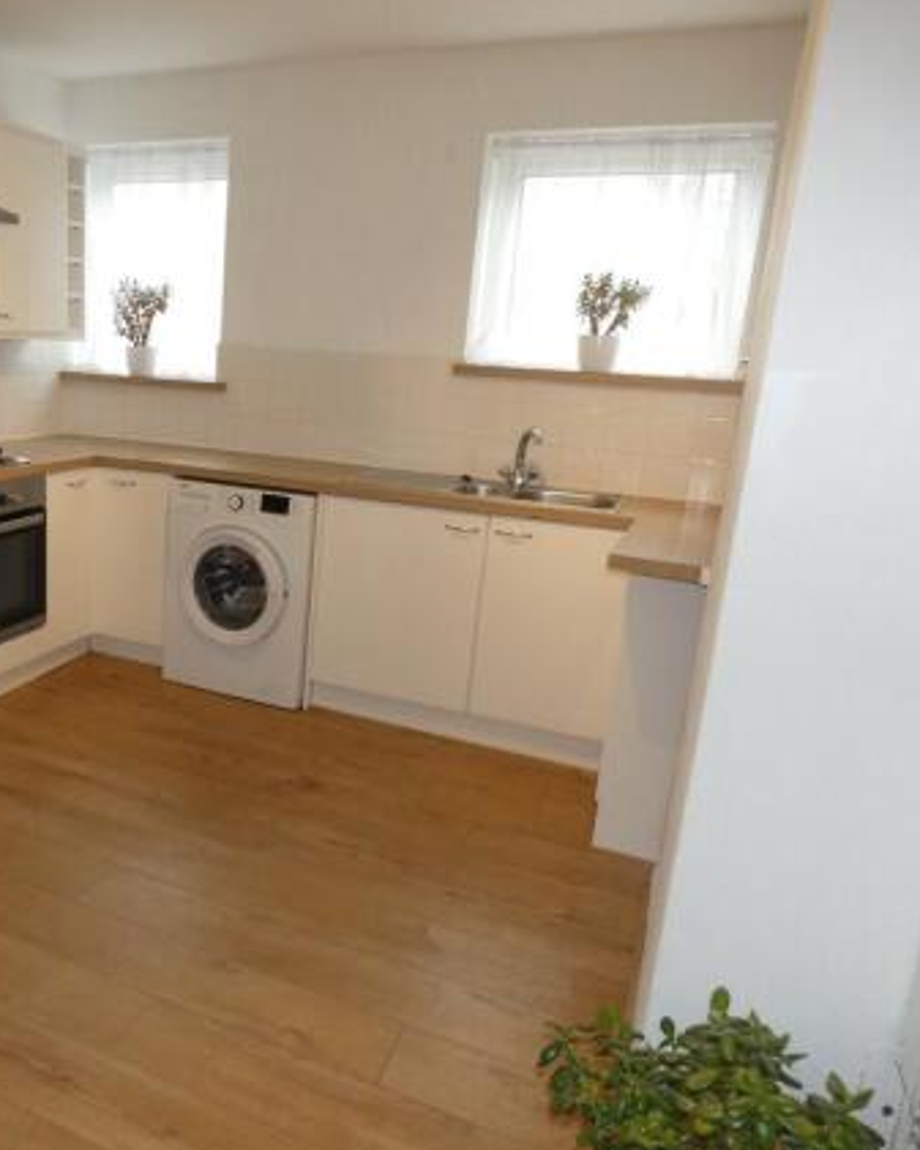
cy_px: 586
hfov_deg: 51.1
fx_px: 919
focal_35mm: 27
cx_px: 236
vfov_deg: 64.1
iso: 200
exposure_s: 1/60
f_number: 2.8
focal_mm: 3.6
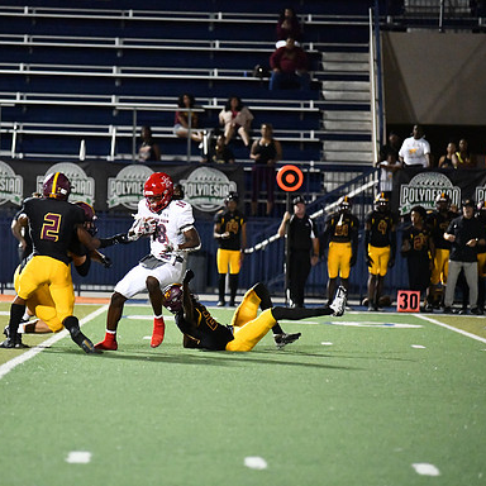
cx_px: 158
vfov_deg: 8.8
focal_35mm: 199
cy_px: 244
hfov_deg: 8.8
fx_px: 3161
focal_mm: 155
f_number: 2.8
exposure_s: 1/3200
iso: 16000
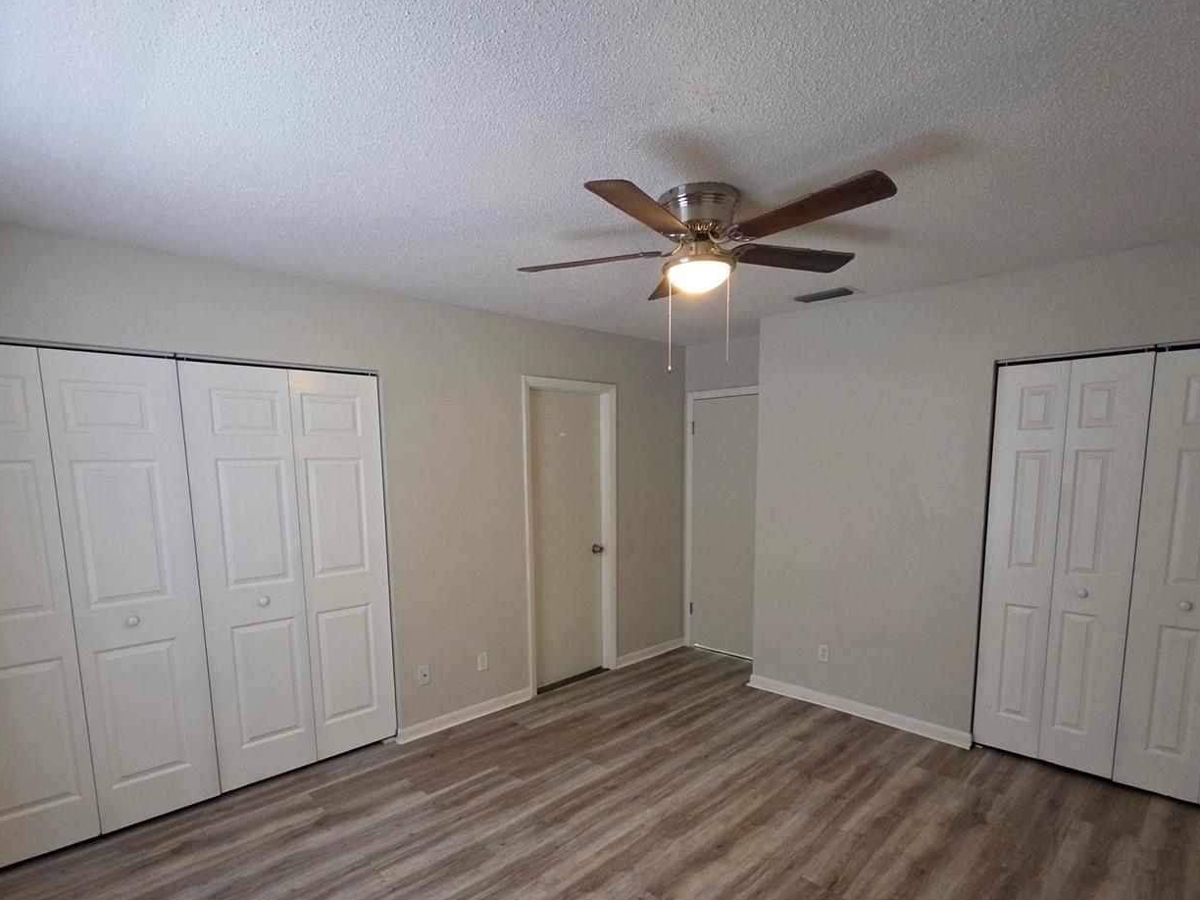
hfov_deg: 91.0
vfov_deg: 73.8
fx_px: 589
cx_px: 608
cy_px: 546
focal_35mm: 17
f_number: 1.9
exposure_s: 1/60
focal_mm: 2.2
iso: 800
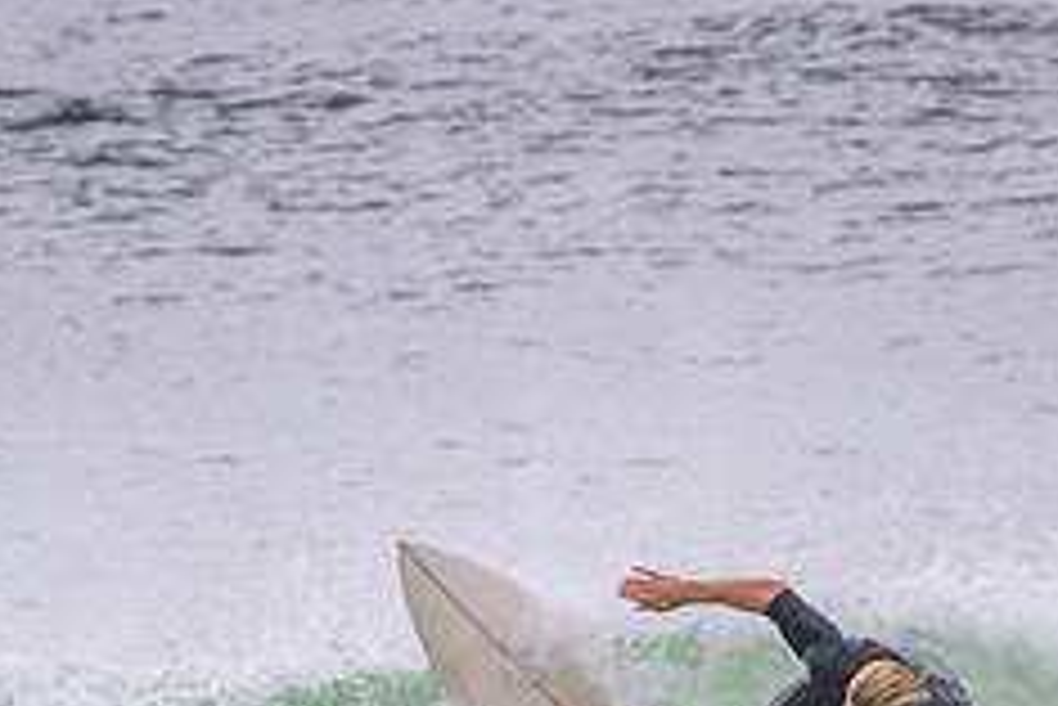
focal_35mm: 1971
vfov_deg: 0.7
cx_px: 635
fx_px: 57959
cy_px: 821
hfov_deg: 1.0
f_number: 11
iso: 1800
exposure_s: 1/2000
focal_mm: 800
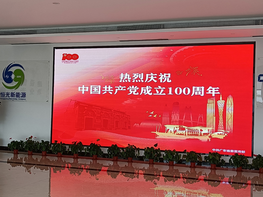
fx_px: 365
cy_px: 98
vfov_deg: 30.3
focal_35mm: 48
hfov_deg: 39.6
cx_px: 132
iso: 194
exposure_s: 1/100
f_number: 1.9
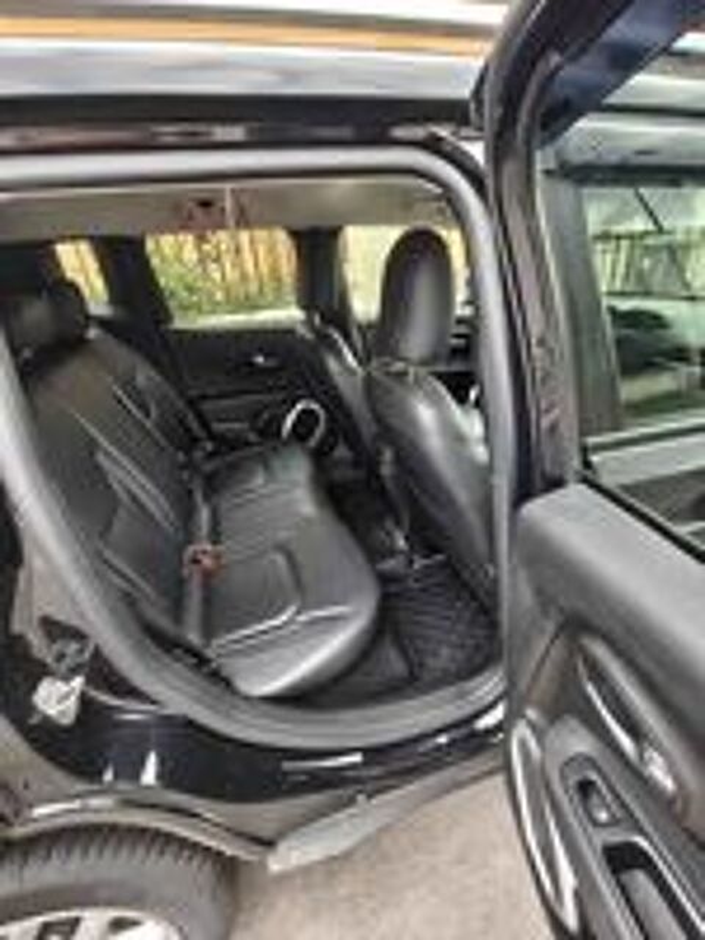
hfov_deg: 81.7
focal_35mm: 15
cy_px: 470
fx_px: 407
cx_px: 352
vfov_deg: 98.2
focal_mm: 1.67
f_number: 2.2
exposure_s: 1/59.7
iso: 320
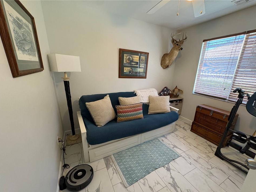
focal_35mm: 15
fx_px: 111
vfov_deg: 81.6
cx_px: 134
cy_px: 103
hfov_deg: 98.1
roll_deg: -0.9
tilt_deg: -16.5
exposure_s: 1/60
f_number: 2.2
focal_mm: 2.22
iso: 400
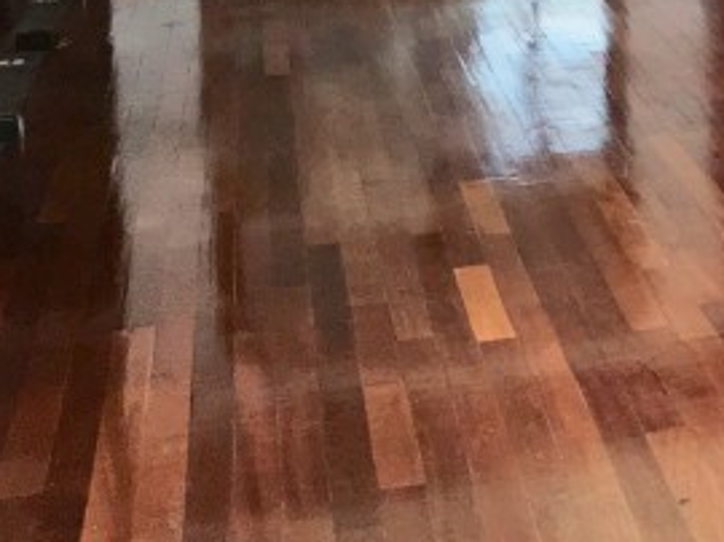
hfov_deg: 15.3
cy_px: -142
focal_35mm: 110
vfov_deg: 13.0
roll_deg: +1.2
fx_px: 2299
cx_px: 1319
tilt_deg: -6.9
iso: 40
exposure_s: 1/120
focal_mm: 4.15
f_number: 2.2
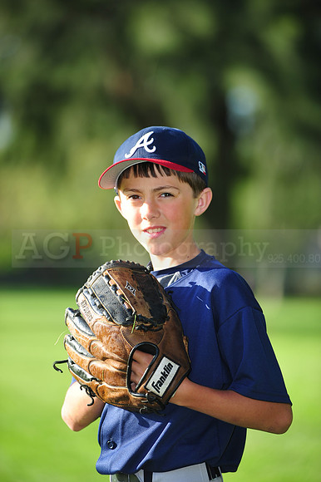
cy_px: 241
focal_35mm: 200
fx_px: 2678
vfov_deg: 10.3
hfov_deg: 6.9
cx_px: 160
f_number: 4
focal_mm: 200
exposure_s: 1/500
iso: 200
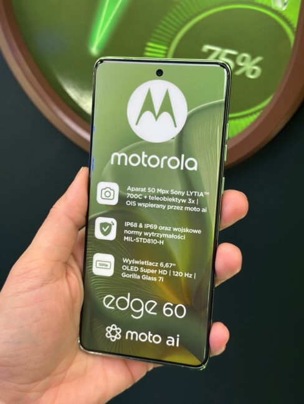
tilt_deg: -34.8
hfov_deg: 30.3
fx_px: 562
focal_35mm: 48
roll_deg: -2.3
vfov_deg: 39.6
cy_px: 202
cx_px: 152
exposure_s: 1/50
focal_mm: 6.86
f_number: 1.78
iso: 400
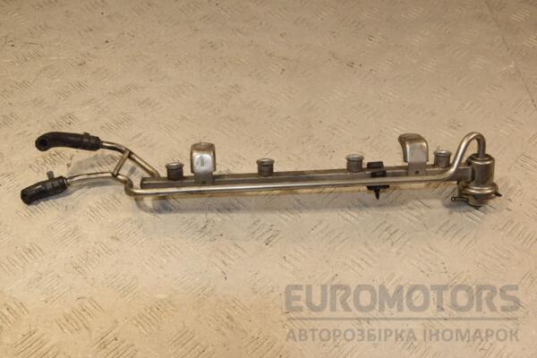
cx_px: 268
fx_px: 671
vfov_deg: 29.9
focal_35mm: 45
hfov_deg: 43.6
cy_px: 179
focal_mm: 30
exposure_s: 1/200
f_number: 9
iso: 800
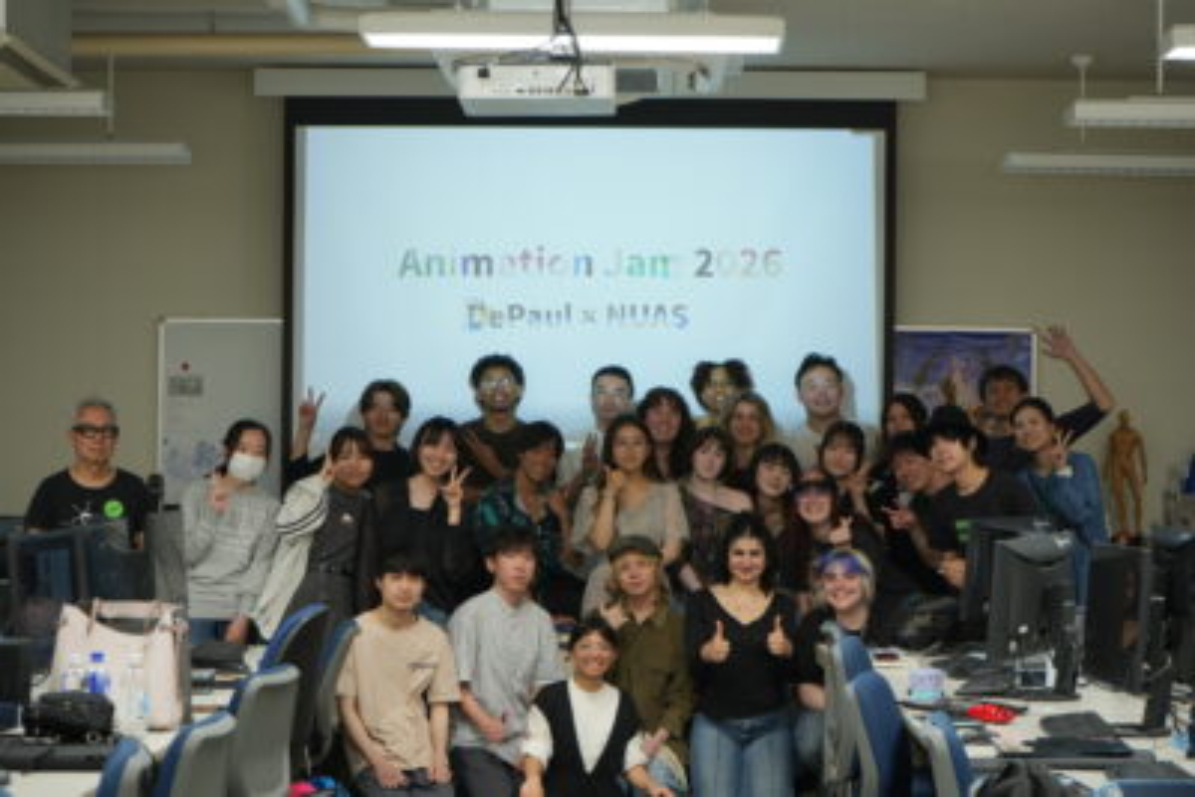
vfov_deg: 19.5
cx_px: 598
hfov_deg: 28.8
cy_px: 398
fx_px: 2324
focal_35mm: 70
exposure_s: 1/6
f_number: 7.1
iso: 100
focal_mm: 70
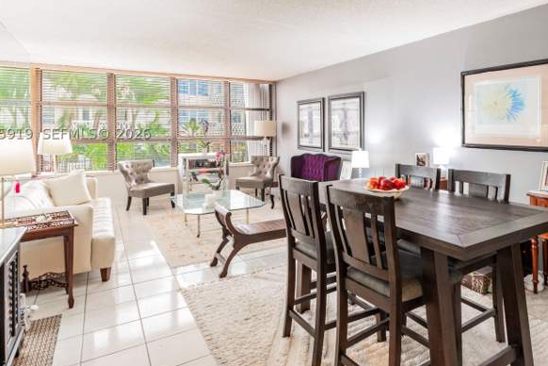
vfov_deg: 55.0
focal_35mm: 23
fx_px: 345
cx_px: 325
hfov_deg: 76.1
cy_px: 133
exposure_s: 1/2
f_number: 7.1
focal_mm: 11
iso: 320
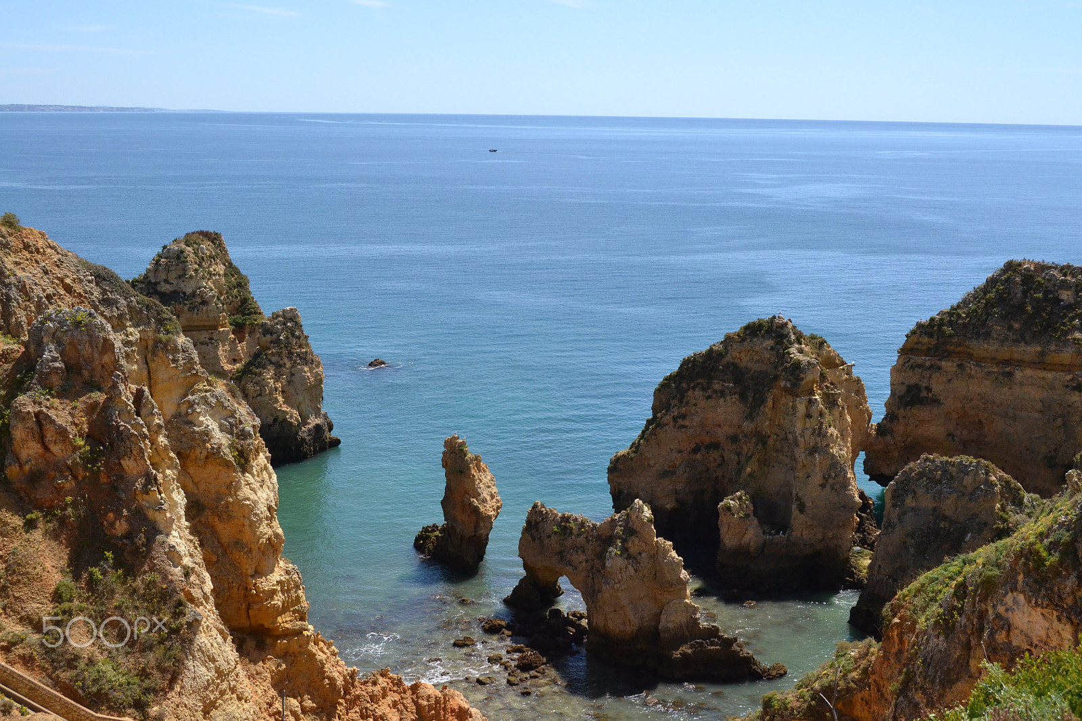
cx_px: 541
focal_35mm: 42
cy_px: 360
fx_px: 1262
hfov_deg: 46.4
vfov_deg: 31.9
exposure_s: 1/2000
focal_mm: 28
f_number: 9
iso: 1600
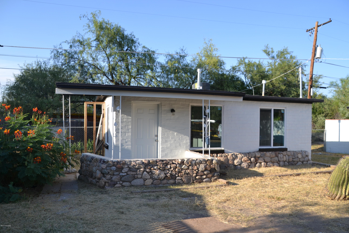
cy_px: 116
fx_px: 291
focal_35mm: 30
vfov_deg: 43.6
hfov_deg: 61.9
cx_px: 174
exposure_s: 1/200
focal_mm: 20
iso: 100
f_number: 7.1
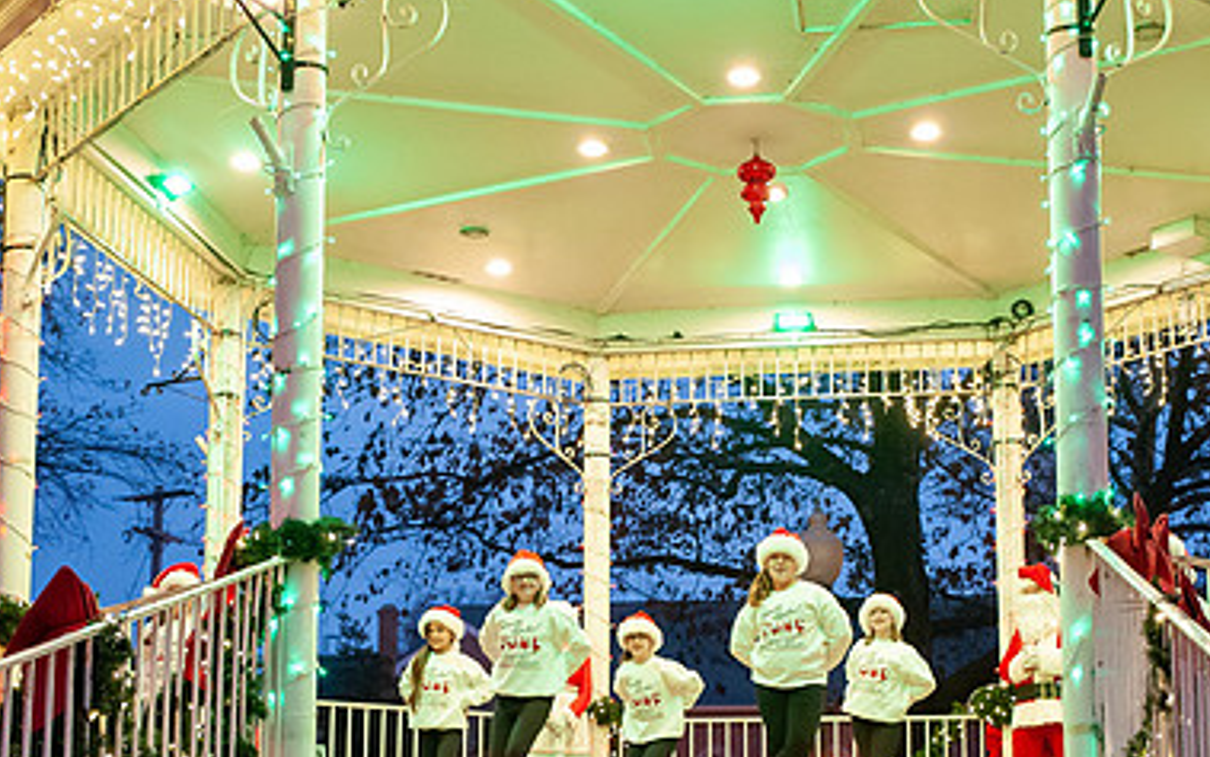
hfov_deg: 32.0
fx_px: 2111
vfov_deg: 20.2
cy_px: 569
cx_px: 668
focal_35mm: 64
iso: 6400
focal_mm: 40
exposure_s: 1/160
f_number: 4.5
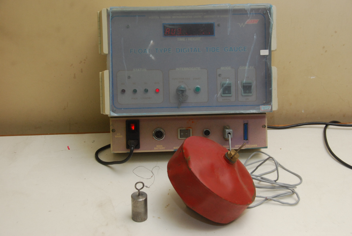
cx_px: 176
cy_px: 118
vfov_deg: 25.1
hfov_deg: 36.8
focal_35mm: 54
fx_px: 529
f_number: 5.6
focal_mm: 36
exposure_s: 1/80
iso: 800
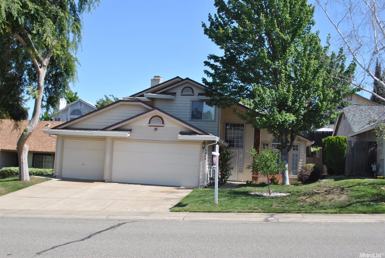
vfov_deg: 34.3
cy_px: 129
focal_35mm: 39
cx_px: 192
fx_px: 417
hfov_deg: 49.5
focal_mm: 26
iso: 100
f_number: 8
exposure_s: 1/250
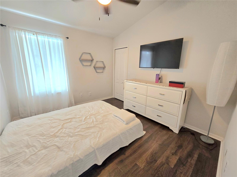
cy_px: 88
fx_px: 89
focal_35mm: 13
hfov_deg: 106.2
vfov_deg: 89.9
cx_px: 118
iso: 160
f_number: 2.2
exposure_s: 1/60.2
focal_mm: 2.2
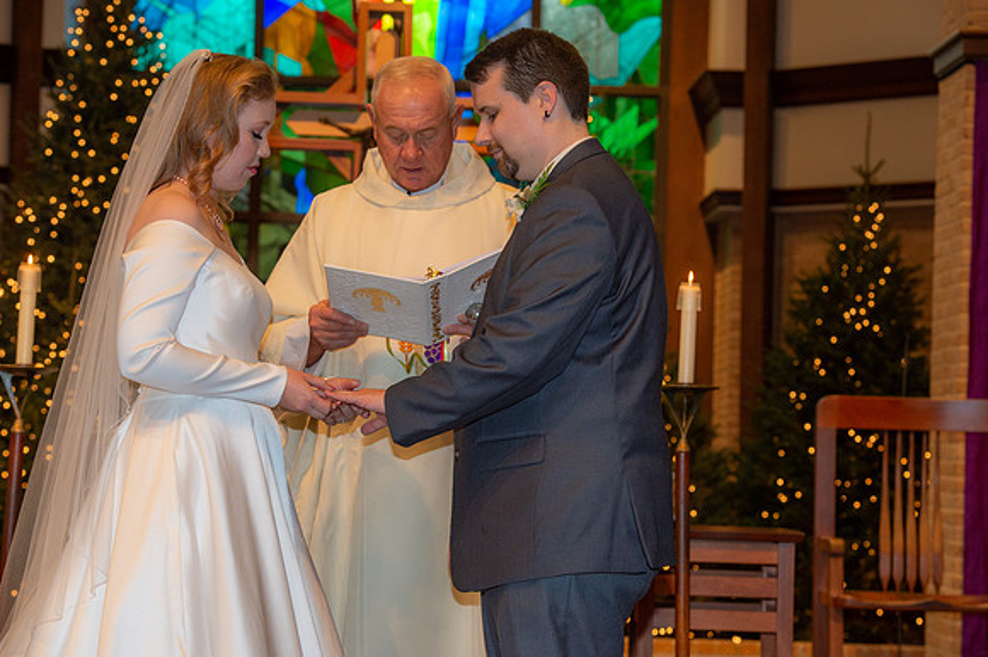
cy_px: 328
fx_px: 2798
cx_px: 494
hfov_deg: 20.0
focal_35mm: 102
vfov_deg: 13.4
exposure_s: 1/100
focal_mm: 102
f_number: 7.1
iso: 1600
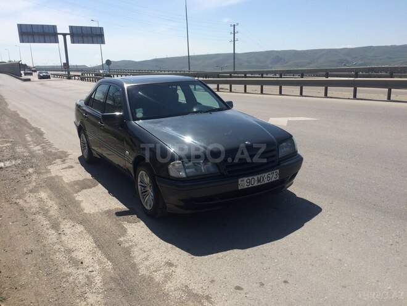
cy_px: 153
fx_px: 341
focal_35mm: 29
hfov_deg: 61.7
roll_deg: +1.5
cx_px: 204
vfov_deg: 48.2
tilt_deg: -13.4
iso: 32
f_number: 2.2
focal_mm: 4.15
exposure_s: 1/3731
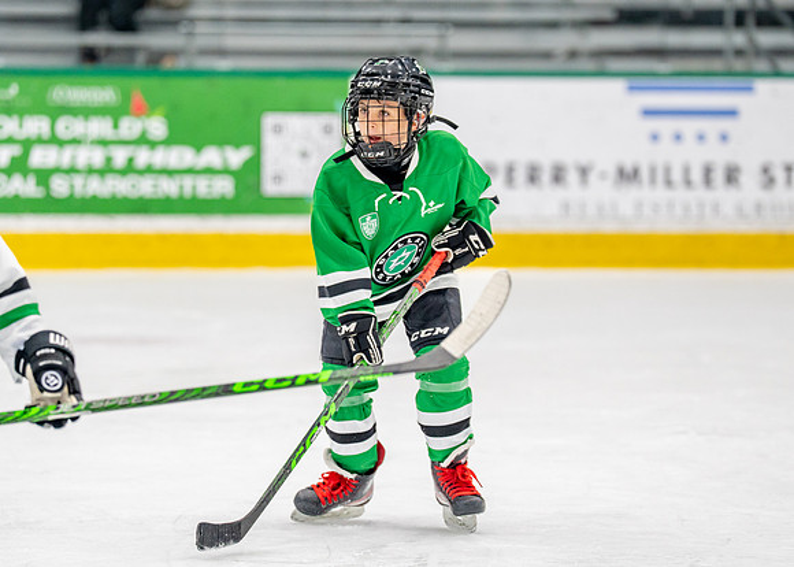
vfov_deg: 6.6
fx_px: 4899
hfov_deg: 9.3
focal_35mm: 217
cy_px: 250
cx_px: 418
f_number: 2.8
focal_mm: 151
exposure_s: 1/1250
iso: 1000
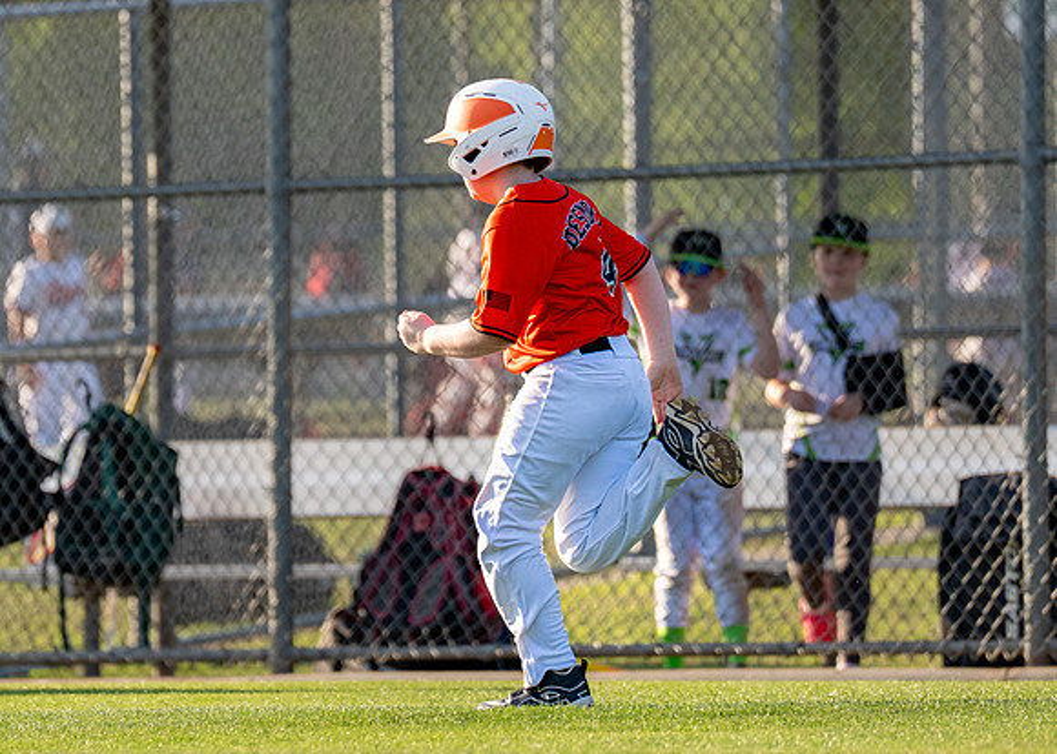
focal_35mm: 496
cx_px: 398
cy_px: 242
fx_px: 14898
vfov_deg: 2.9
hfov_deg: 4.1
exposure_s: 1/2500
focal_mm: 200
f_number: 2.8
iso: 400
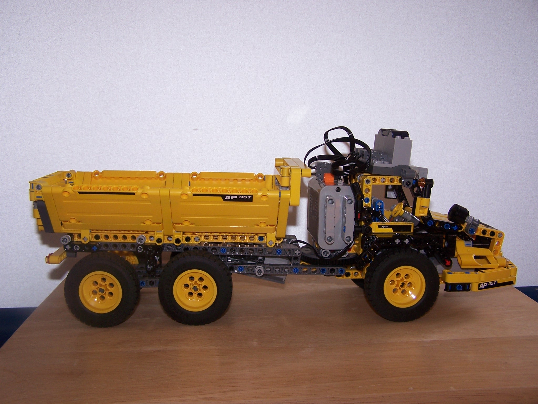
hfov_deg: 49.0
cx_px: 269
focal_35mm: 38
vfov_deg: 37.7
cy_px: 202
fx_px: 591
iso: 80
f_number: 2.8
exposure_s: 1/60
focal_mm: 6.3
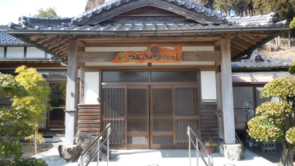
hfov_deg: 62.6
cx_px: 149
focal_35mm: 31
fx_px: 243
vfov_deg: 37.7
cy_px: 68
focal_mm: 5
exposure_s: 1/160
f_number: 3.7
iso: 100
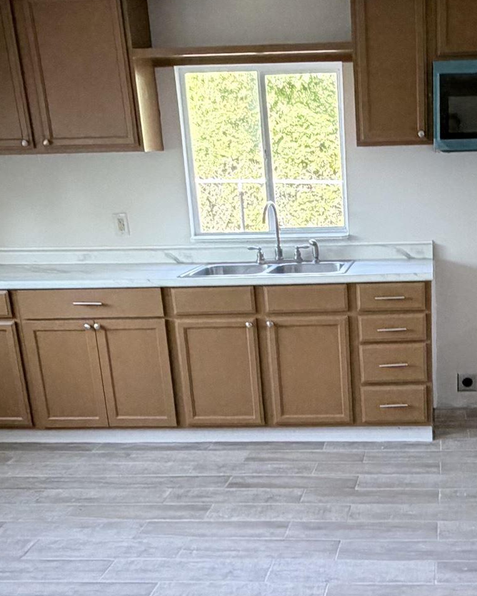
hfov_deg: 32.8
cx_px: 406
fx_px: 777
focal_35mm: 44
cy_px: 403
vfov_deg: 41.4
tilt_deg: -18.1
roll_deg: +2.1
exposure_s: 1/109
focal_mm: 2.22
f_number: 2.2
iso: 320
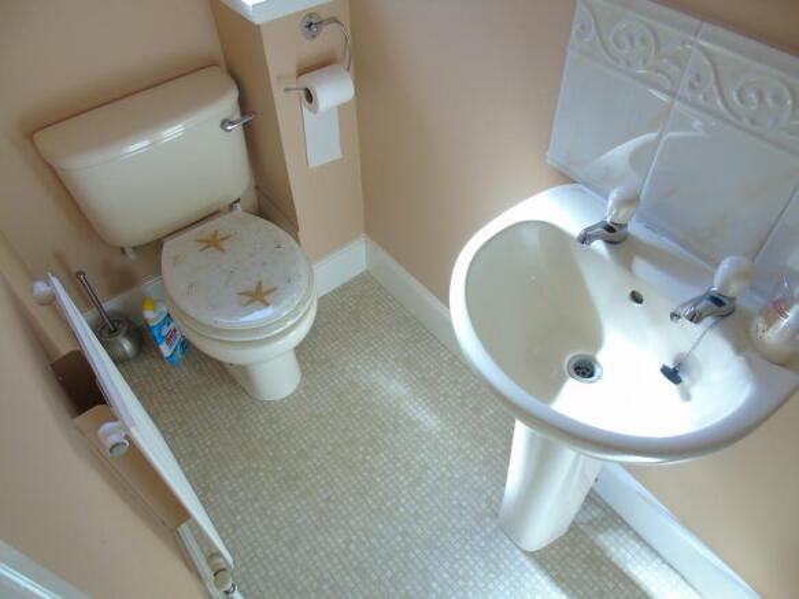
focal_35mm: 25
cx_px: 400
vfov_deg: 54.9
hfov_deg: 69.4
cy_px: 300
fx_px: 577
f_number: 3.4
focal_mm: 4.4
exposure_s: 1/60
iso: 80
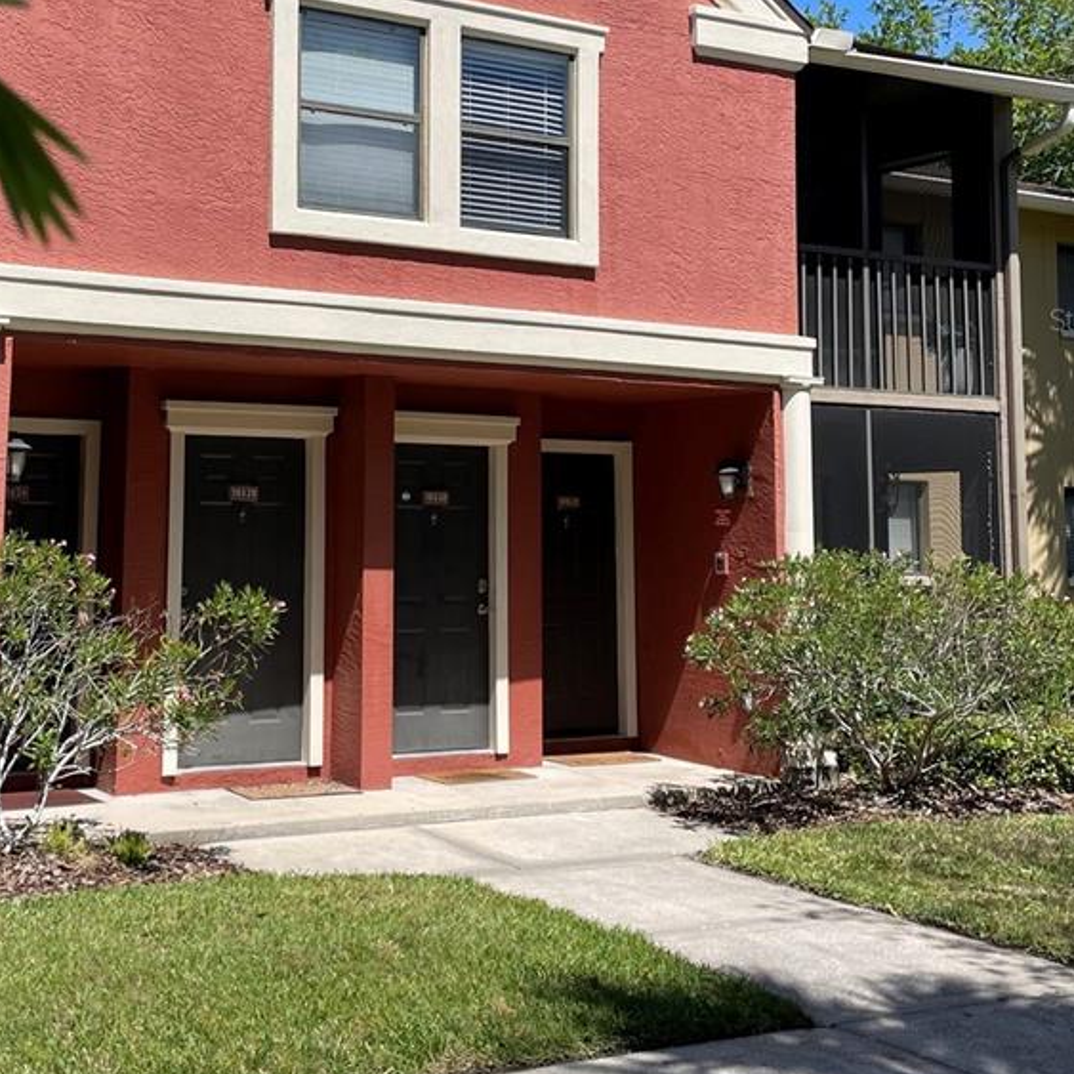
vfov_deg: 34.2
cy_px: 319
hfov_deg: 34.2
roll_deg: -0.5
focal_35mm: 49
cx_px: 326
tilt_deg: +7.5
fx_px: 1720
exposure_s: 1/3401
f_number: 1.6
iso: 32
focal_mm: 4.2
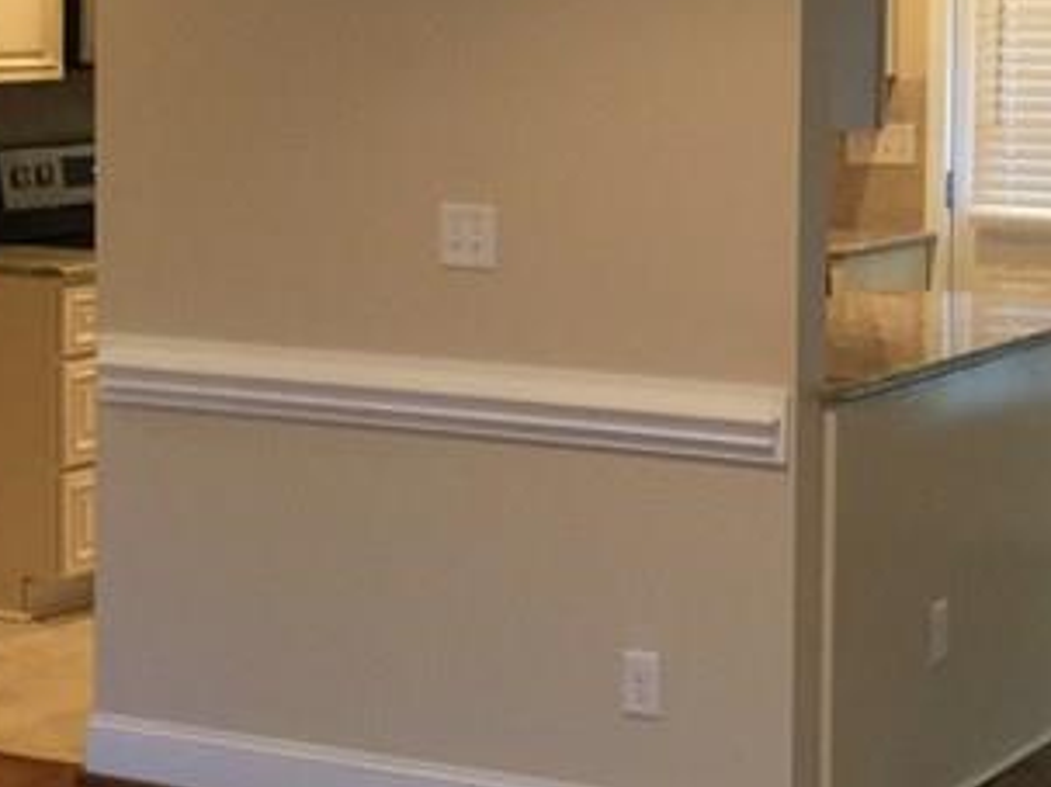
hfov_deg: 20.0
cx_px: 725
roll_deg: -1.3
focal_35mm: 98
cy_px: 180
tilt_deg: -3.8
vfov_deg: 15.0
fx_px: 2974
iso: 64
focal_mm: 4.15
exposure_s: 1/15
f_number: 2.2
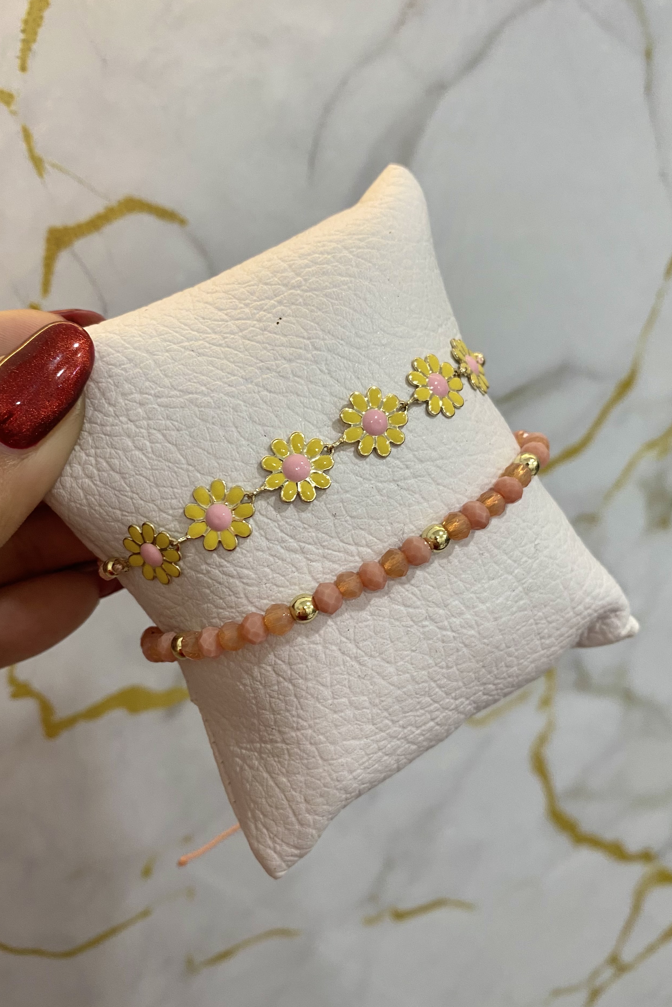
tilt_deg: -23.9
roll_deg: -5.0
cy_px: 502
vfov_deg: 65.5
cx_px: 318
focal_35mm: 28
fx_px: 784
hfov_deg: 46.4
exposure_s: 1/60
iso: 100
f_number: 1.8
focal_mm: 4.25
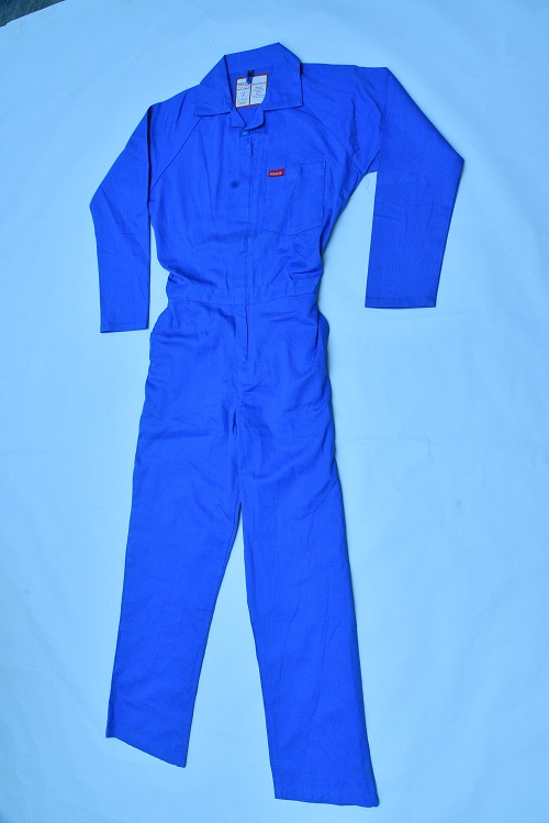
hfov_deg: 53.2
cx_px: 274
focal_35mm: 24
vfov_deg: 73.7
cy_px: 412
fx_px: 548
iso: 640
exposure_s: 1/125
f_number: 8
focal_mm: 24
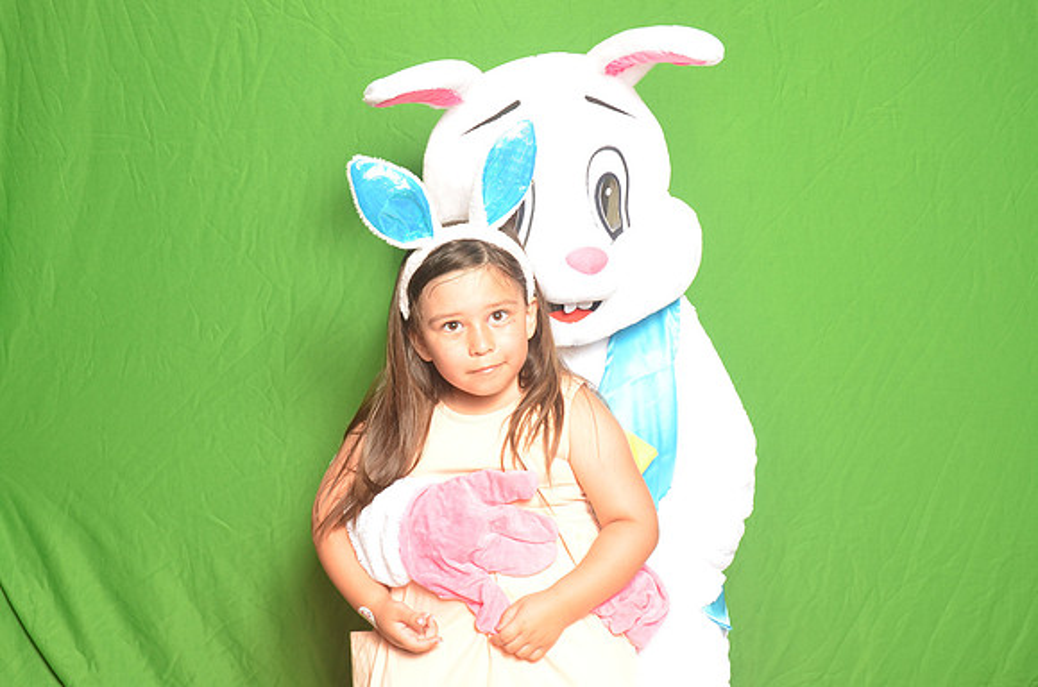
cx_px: 519
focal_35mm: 51
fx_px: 1467
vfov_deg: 26.4
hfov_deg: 39.0
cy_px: 344
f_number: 5.6
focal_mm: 34
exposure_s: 1/60
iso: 400
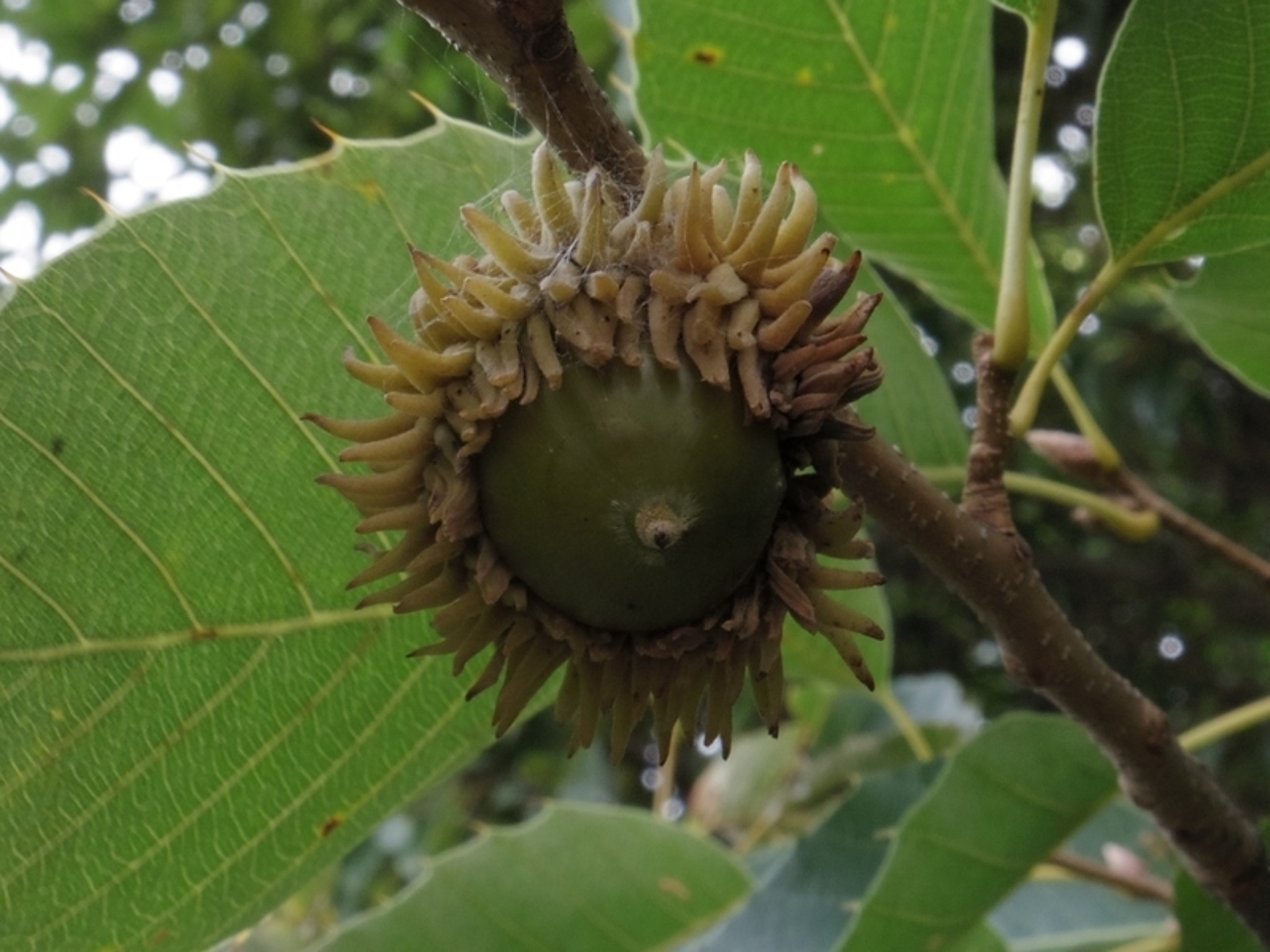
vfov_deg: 32.9
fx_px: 1614
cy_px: 476
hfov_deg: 42.9
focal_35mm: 44
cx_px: 635
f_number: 8
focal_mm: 9.6
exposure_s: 1/60
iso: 250
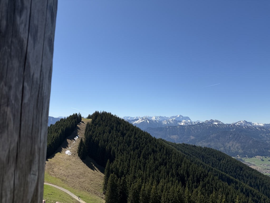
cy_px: 102
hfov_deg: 71.6
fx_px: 187
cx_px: 135
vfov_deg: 56.8
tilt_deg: +6.2
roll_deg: -2.0
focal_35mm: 24
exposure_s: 1/6173
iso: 80
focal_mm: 6.76
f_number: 1.78
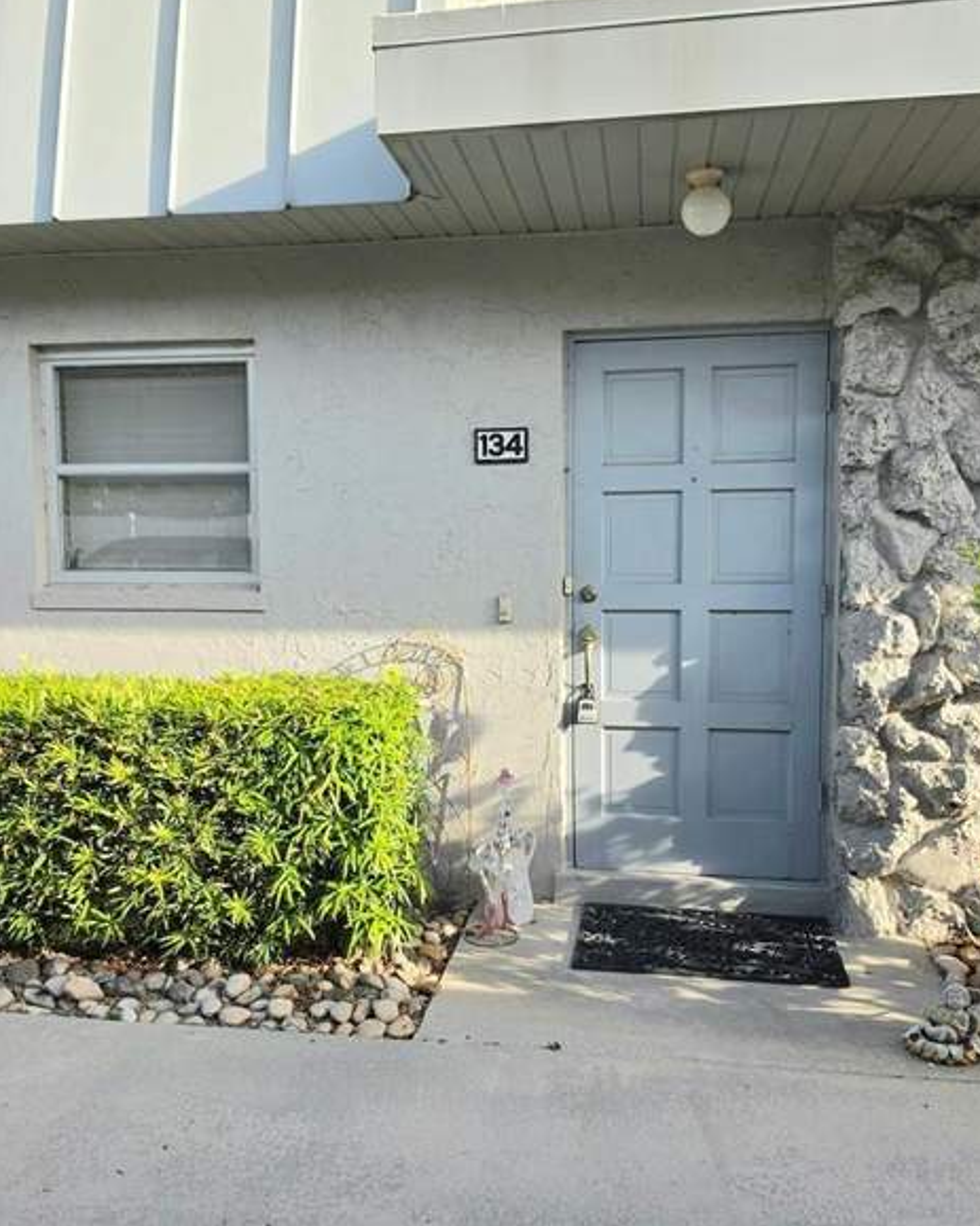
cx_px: 466
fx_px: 1124
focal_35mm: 31
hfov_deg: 47.1
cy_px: 610
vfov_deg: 57.2
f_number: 1.4
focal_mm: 6.5
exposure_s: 1/2500
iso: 64
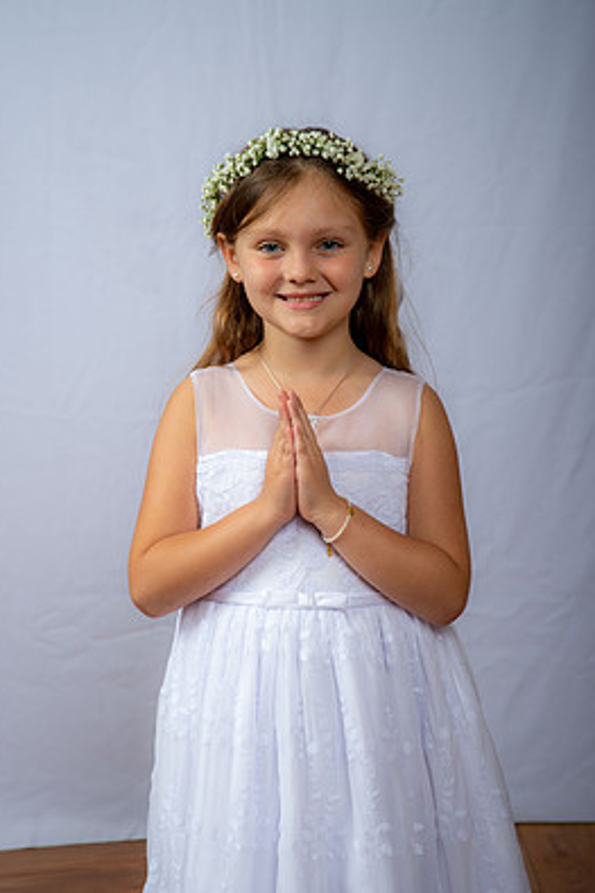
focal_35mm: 82
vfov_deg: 24.8
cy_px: 463
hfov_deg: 16.6
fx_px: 2035
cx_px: 304
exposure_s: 1/200
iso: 250
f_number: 6.3
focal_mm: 72
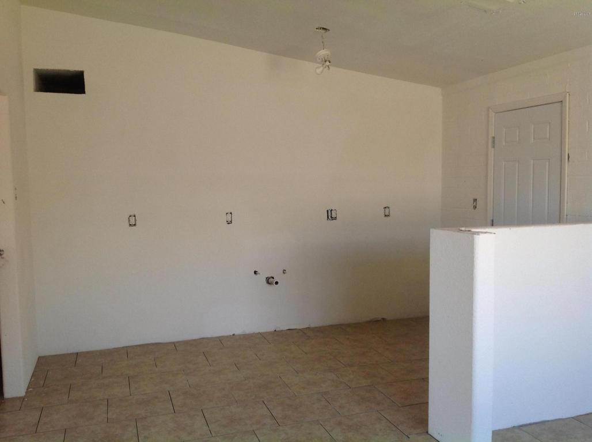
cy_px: 221
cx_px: 296
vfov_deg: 40.6
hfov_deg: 52.7
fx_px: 597
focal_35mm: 35
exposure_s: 1/60
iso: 64
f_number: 2.4
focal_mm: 4.28
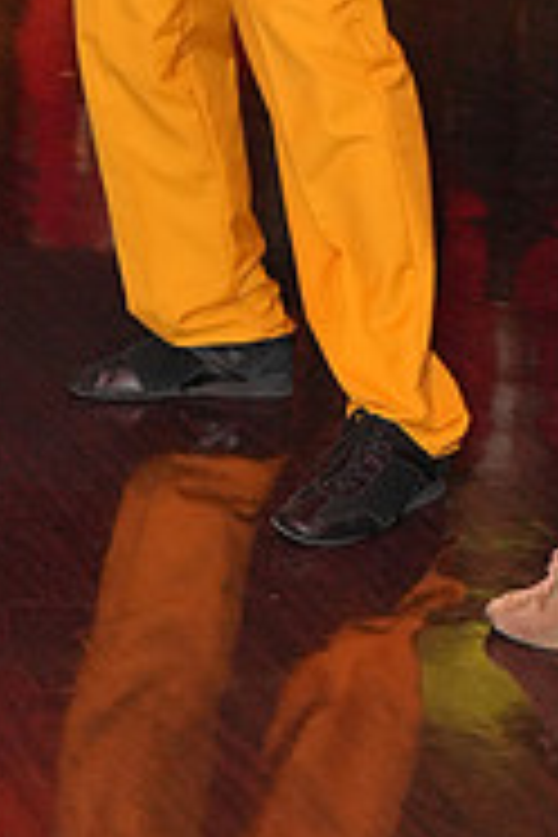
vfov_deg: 14.6
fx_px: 3115
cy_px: -256
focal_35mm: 134
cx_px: 515
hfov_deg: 10.2
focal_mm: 43
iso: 4000
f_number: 4
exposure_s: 1/200
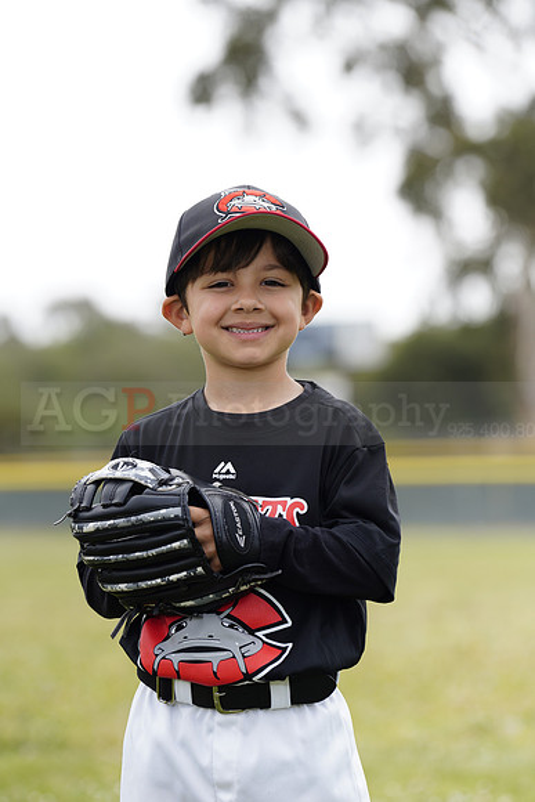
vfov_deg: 10.8
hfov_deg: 7.2
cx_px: 268
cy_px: 401
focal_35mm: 191
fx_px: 4255
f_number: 5.6
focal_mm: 191
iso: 100
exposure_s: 1/250
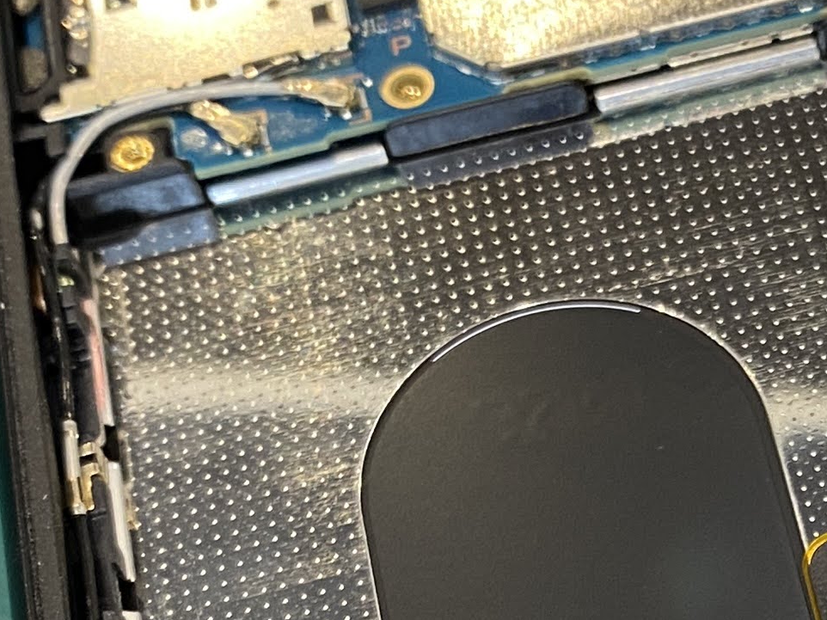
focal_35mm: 109
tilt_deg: -62.1
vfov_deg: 13.1
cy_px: 795
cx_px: 985
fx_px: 2603
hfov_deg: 17.3
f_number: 1.8
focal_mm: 4.25
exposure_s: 1/50
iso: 100
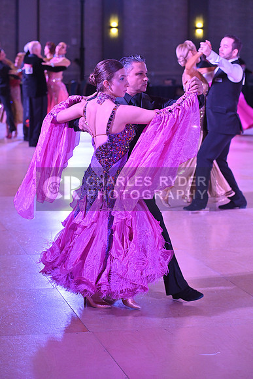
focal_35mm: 102
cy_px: 190
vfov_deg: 20.0
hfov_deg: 13.4
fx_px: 1075
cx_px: 126
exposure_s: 1/320
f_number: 5
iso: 3200
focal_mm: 102
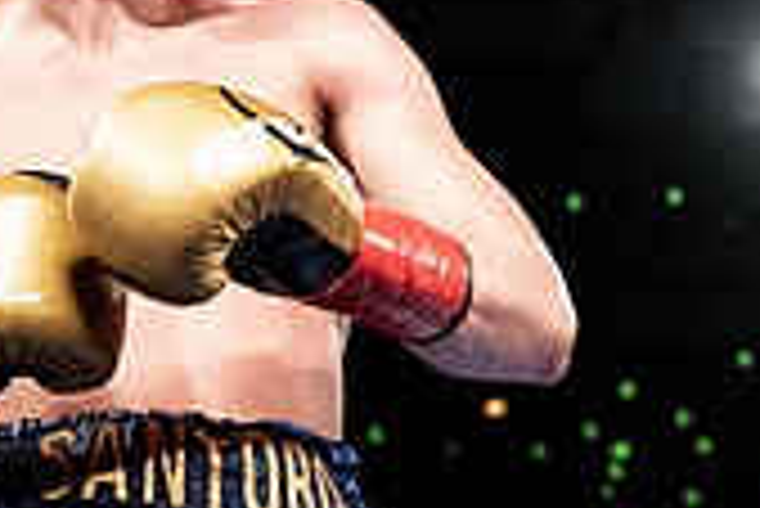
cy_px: 162
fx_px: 2578
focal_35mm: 122
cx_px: 925
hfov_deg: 16.1
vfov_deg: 11.2
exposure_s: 1/1000
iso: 2000
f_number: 2.8
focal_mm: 32
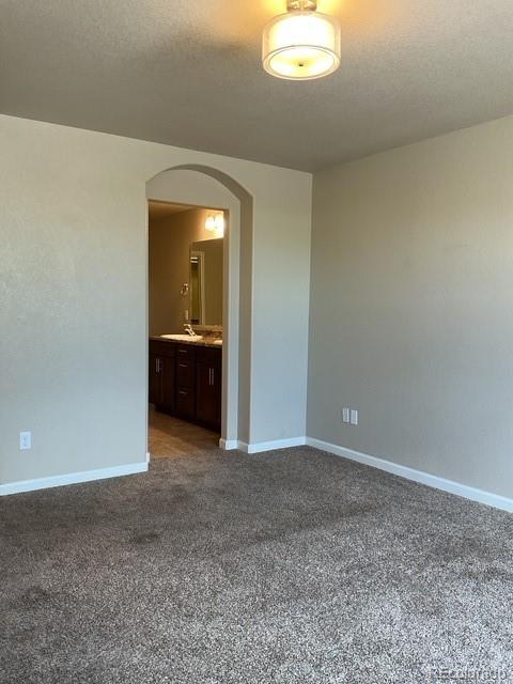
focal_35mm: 29
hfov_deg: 48.2
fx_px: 573
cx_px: 256
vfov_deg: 61.7
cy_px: 342
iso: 32
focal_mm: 3
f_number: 1.8
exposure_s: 1/60
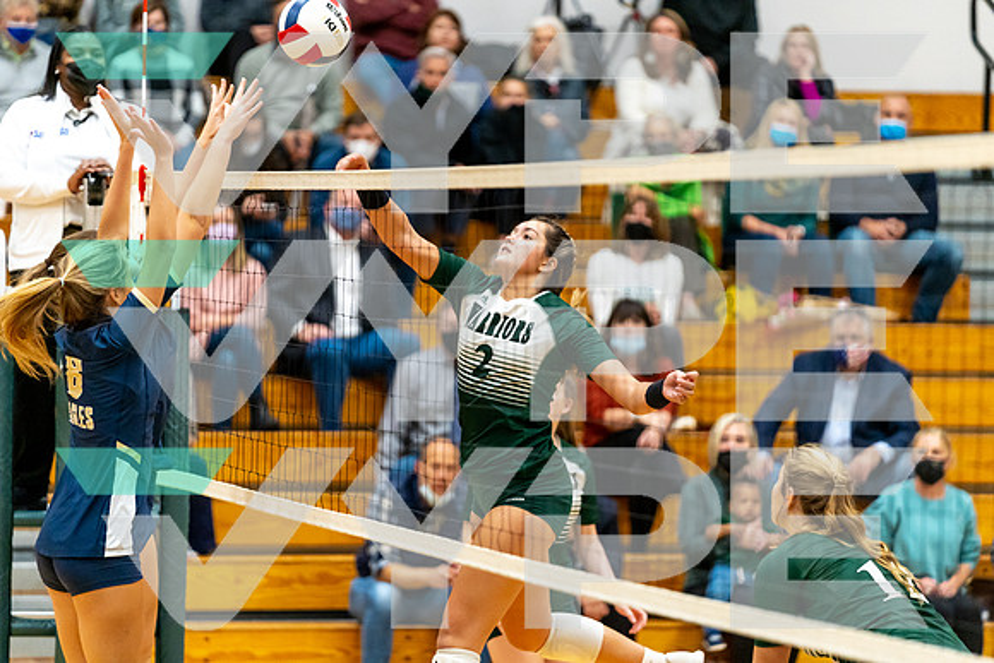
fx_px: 5523
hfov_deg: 10.3
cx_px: 497
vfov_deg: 6.9
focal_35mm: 200
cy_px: 332
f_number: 2.8
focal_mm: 200
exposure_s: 1/1250
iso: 3200
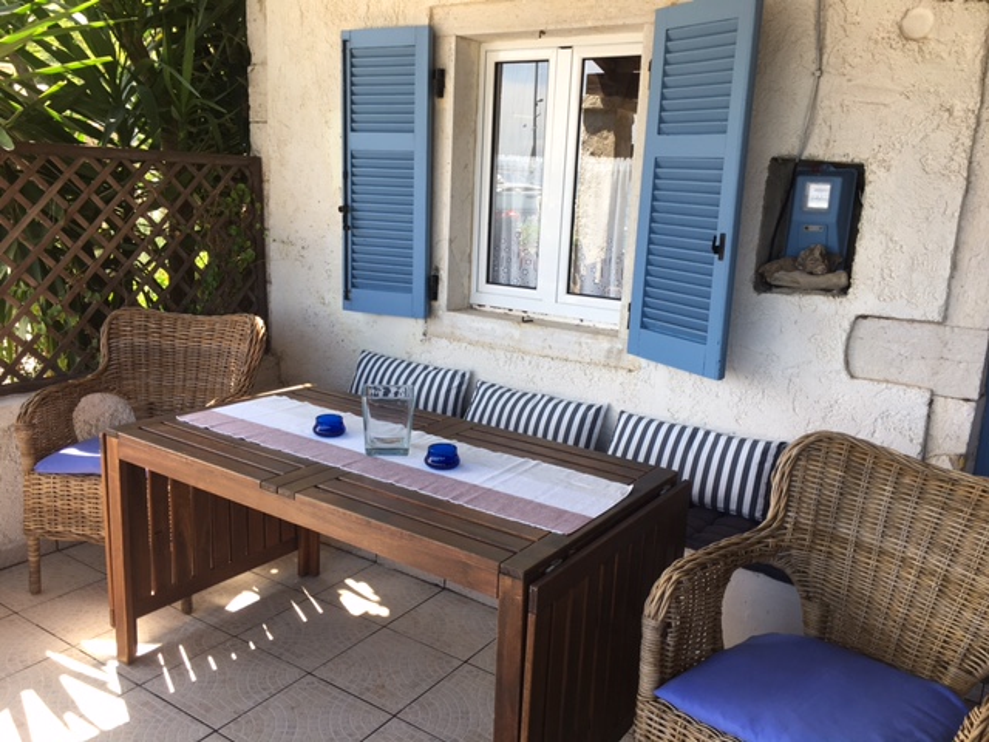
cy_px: 371
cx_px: 494
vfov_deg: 48.2
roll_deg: -2.9
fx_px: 829
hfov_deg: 61.7
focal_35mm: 29
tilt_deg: -13.3
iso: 25
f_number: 2.2
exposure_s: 1/106
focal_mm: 4.15
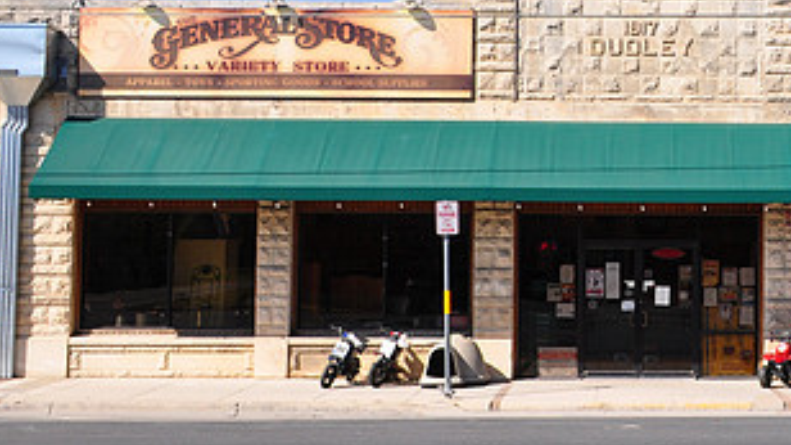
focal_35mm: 71
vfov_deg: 16.9
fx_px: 1489
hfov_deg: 28.9
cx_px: 670
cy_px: 125
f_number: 14
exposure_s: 1/160
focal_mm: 24
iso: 200
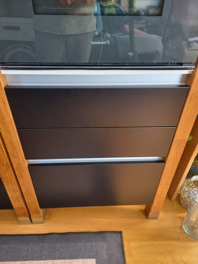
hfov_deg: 53.1
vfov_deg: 67.3
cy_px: 132
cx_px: 99
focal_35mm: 26
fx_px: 198
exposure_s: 1/50
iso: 400
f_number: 1.8
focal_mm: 5.4
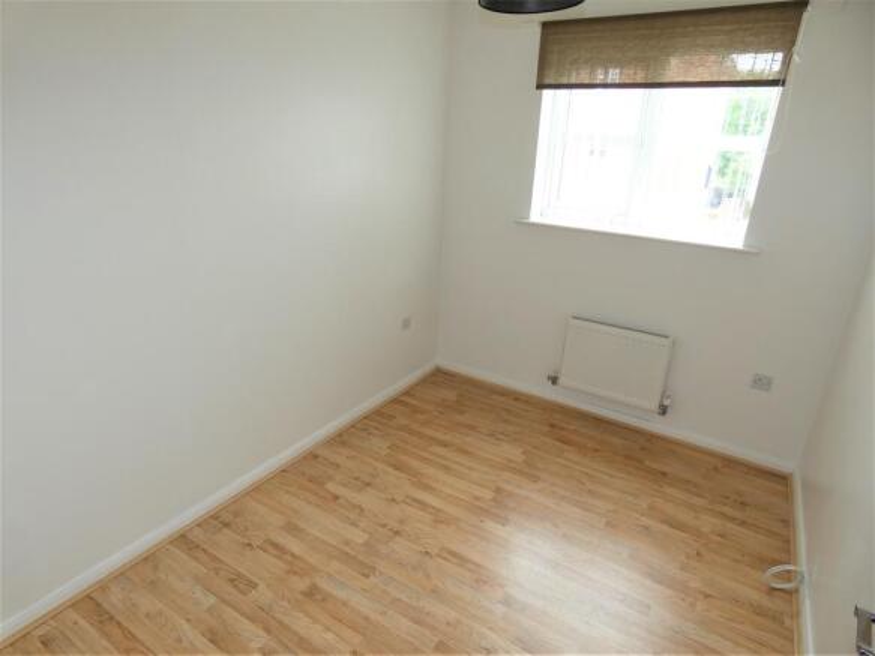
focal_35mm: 20
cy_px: 328
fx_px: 505
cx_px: 438
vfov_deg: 66.0
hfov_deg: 81.8
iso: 80
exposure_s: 1/40
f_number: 2.8
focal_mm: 3.6
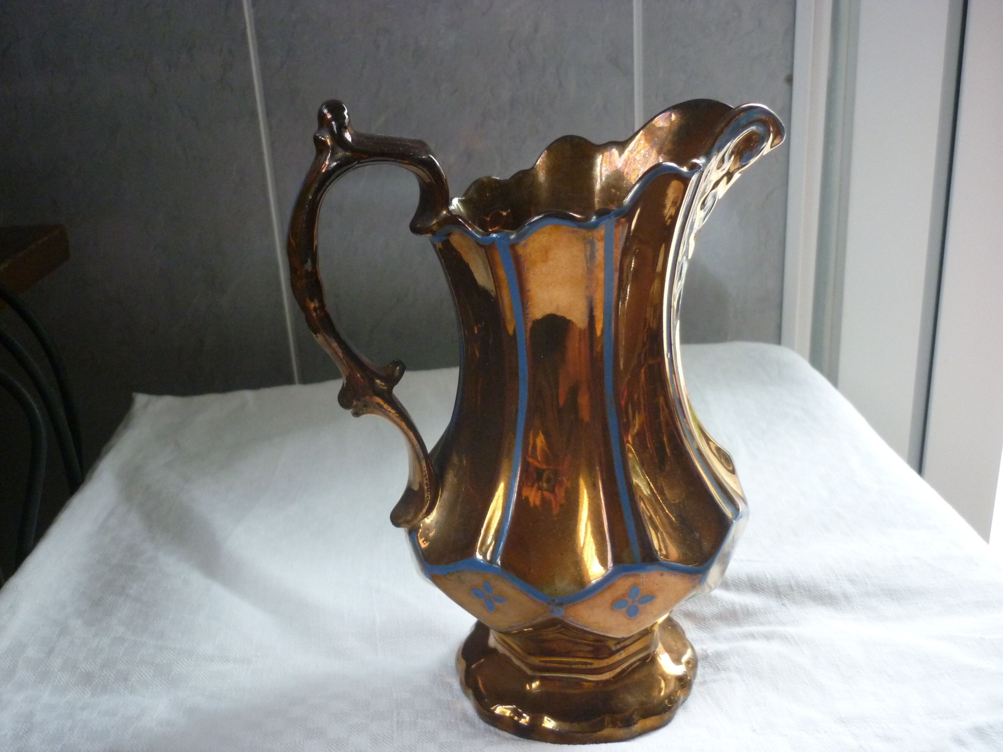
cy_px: 376
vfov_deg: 42.9
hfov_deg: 55.4
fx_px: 956
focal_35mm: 33
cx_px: 502
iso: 320
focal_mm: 5.5
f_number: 2.8
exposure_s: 1/30
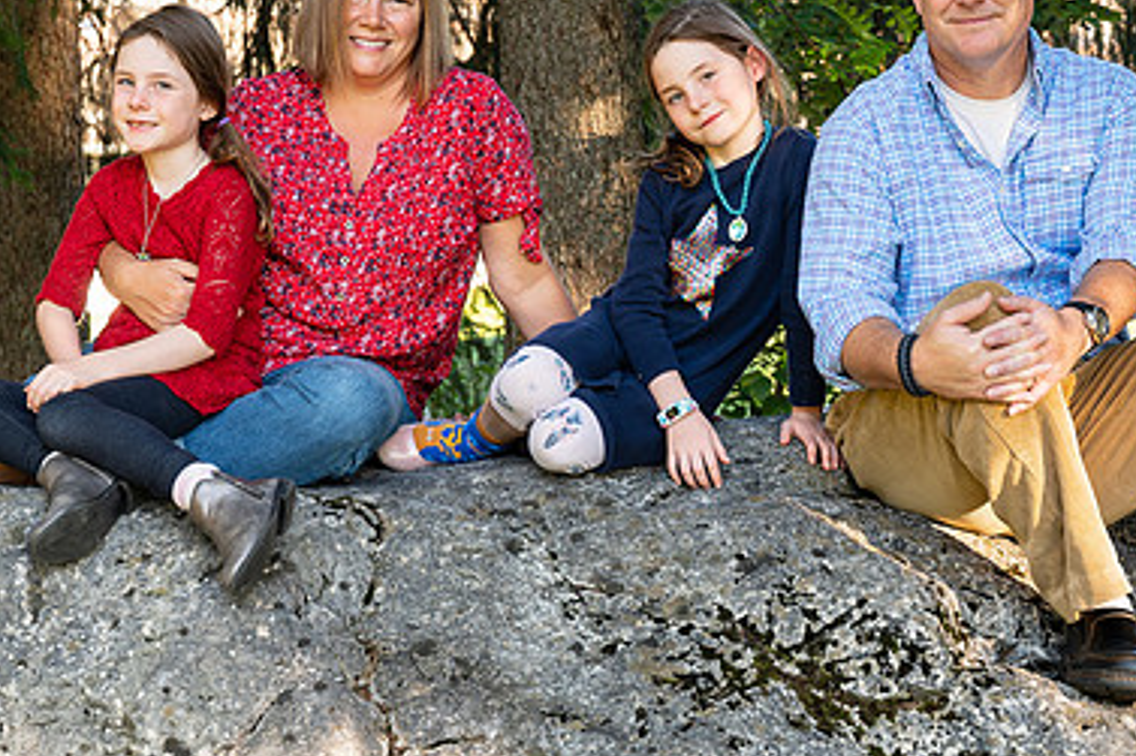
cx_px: 668
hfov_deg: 21.7
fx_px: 2965
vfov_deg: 14.5
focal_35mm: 94
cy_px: 360
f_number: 5
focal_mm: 55
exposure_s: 1/80
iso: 200
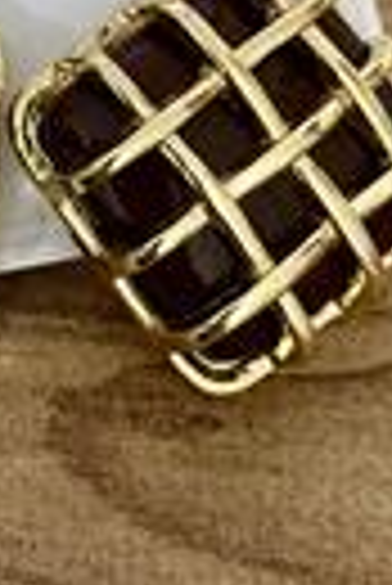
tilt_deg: -54.2
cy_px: 124
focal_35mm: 86
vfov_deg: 23.3
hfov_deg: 15.3
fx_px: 1401
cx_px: -95
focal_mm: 4.25
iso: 500
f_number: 1.8
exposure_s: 1/25
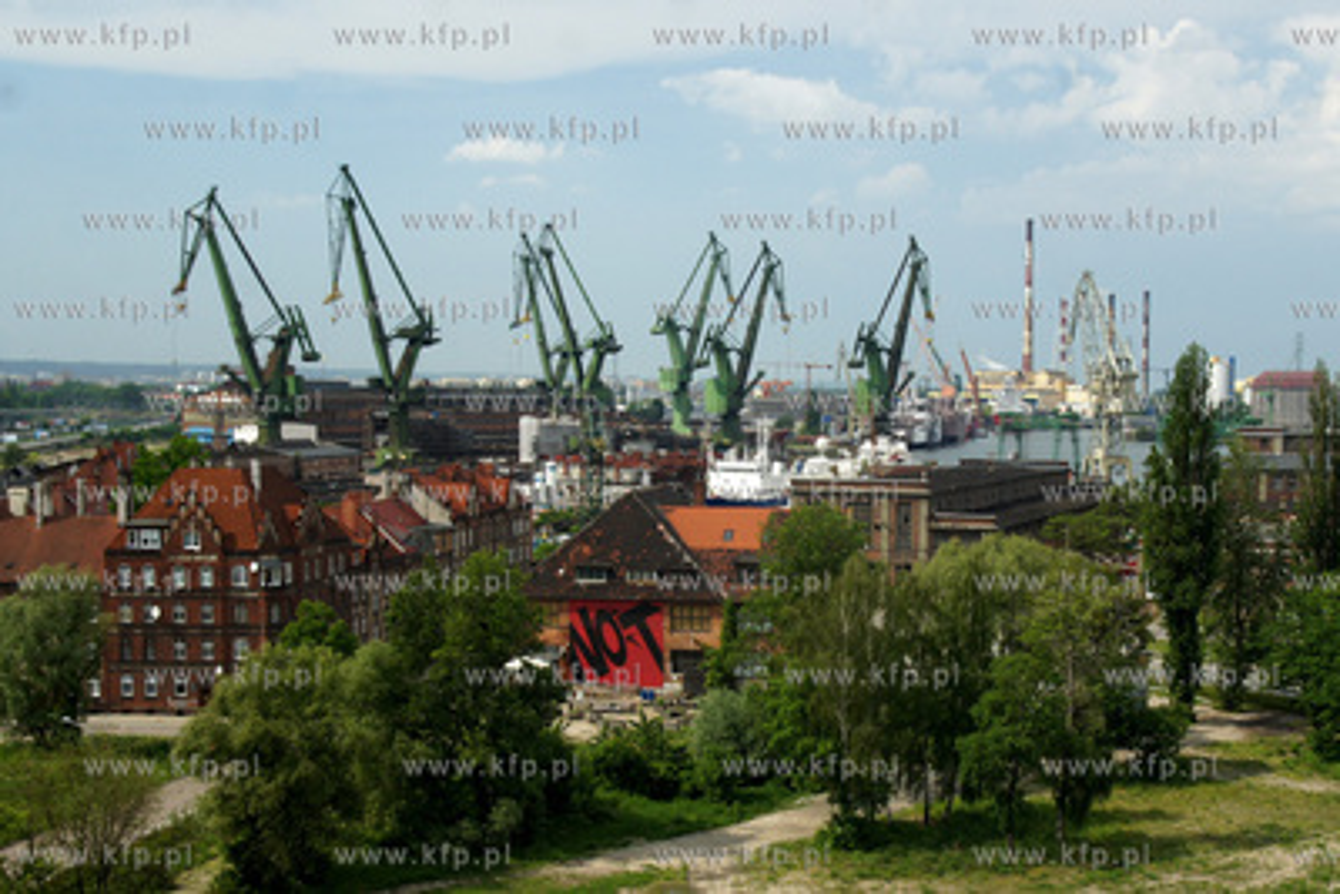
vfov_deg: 34.2
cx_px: 670
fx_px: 1452
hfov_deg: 49.5
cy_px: 447
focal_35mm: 39
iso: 200
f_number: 9
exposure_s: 1/200
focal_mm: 26
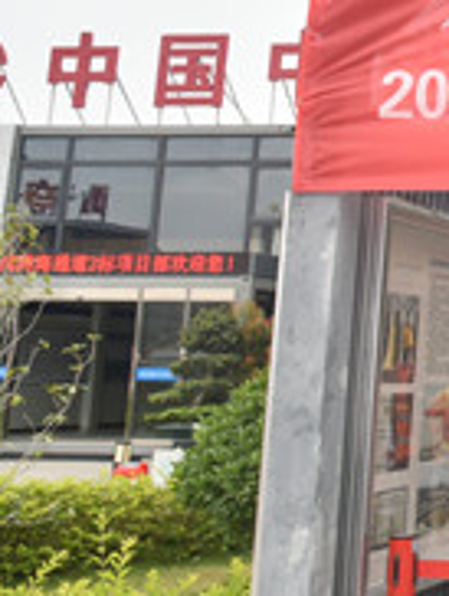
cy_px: 79
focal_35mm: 76
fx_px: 1311
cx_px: 947
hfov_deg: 15.0
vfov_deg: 25.0
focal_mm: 24
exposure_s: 1/200
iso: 800
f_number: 10
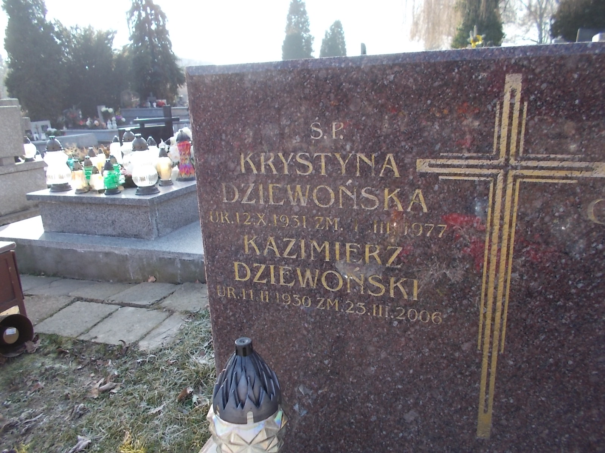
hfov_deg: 67.3
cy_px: 226
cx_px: 302
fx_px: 454
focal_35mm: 26
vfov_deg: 53.1
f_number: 3.2
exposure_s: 1/160
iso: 80
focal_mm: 4.6
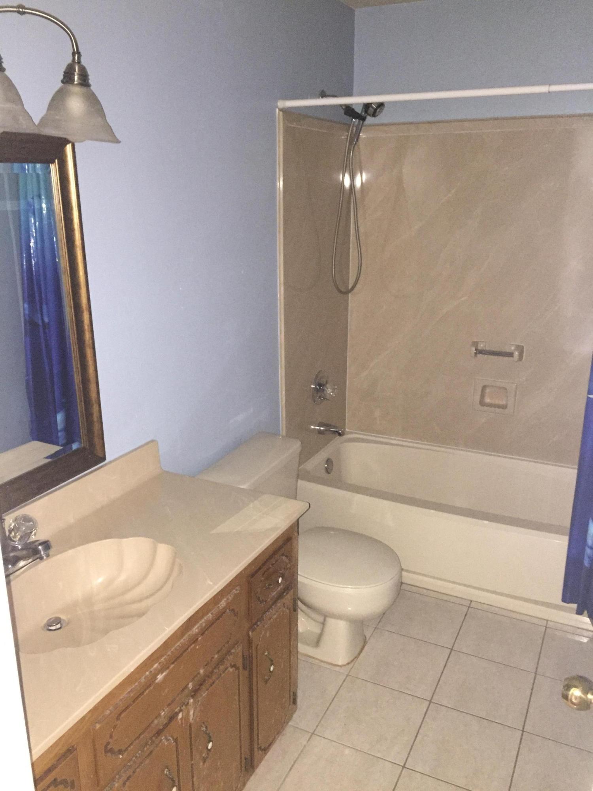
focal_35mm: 29
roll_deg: +0.5
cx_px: 296
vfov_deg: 61.7
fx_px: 662
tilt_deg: -15.3
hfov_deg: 48.2
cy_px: 396
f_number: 2.2
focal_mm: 4.15
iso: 320
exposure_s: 1/17
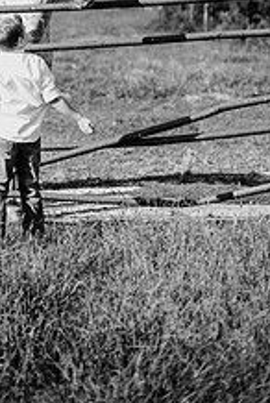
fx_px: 1155
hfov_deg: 13.2
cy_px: -4
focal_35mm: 103
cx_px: 26
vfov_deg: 19.2
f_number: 2
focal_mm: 50
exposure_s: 1/2000
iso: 200
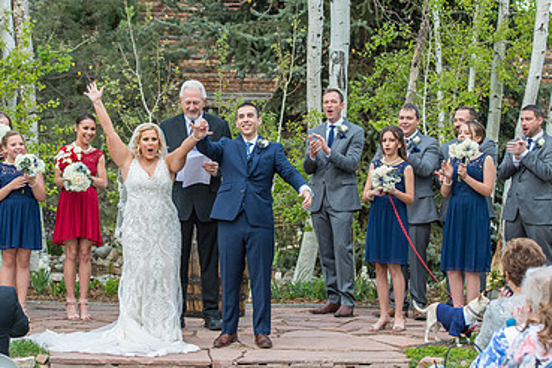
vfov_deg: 11.6
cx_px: 191
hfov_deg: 17.3
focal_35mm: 118
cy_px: 189
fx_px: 1809
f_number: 5
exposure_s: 1/200
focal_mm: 75
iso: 400
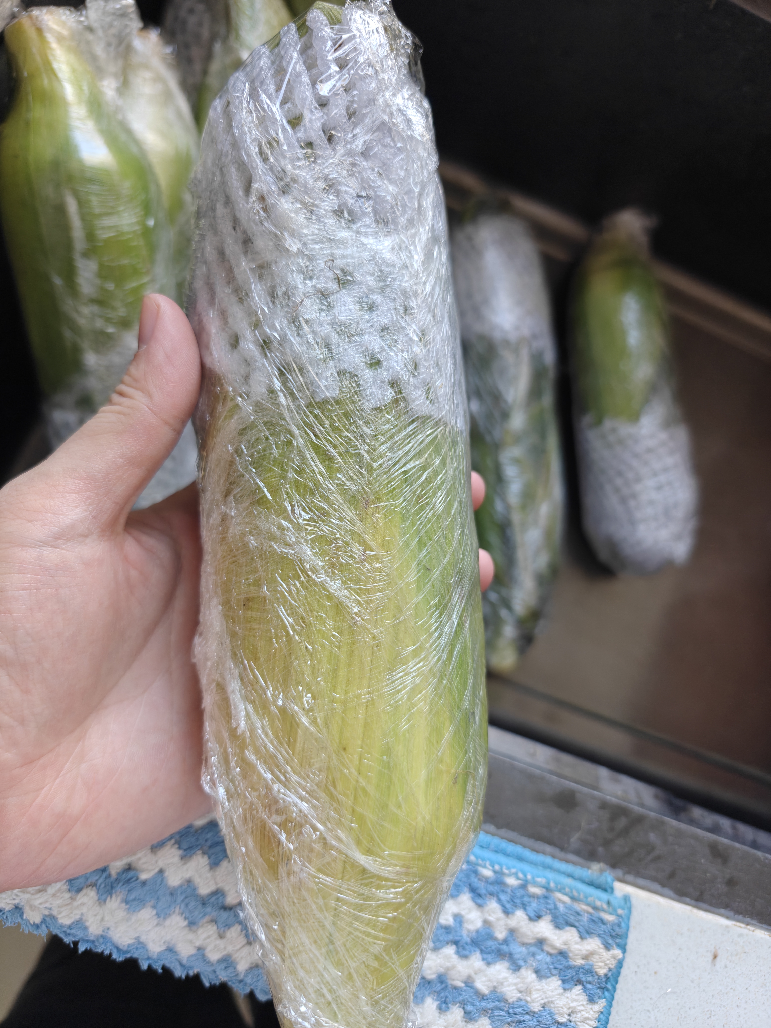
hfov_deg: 58.9
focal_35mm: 23
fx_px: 683
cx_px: 386
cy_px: 514
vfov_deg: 73.9
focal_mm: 6.06
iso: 800
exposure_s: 1/100
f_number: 1.6
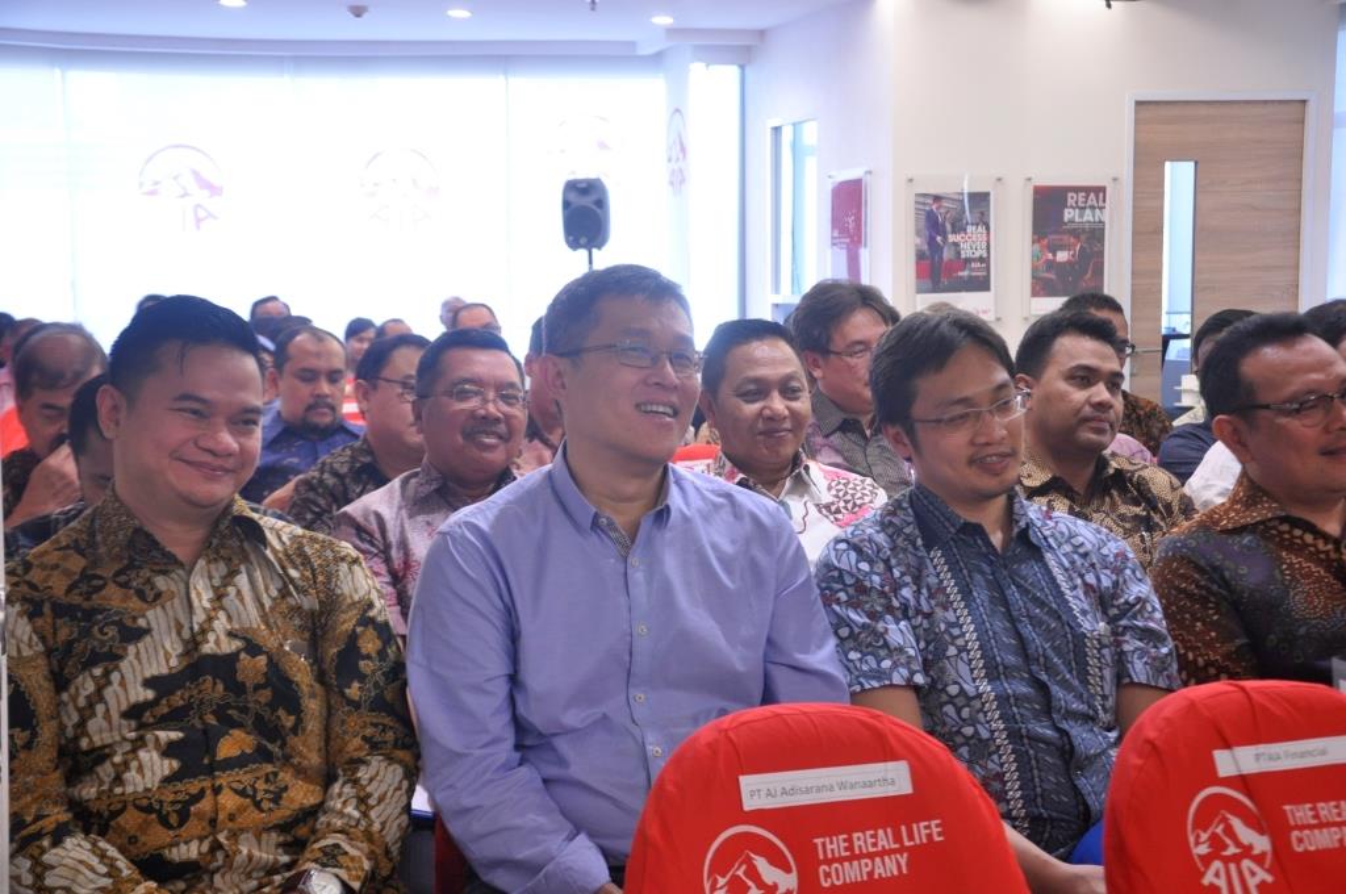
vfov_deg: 23.7
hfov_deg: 35.1
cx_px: 673
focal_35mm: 57
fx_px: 2128
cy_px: 447
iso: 800
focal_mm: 38
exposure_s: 1/25
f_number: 5.6
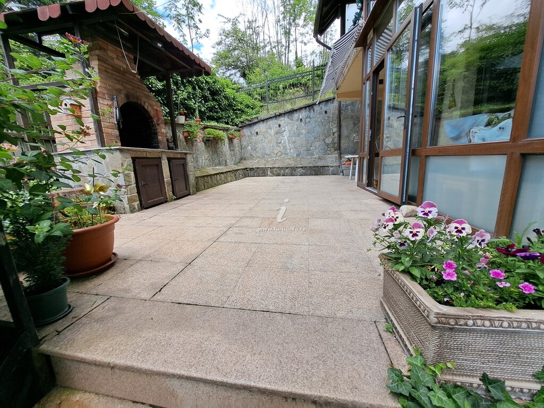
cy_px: 204
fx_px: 204
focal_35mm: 13
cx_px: 272
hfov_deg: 106.2
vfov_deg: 89.9
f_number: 2.2
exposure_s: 1/518
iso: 50
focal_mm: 1.74
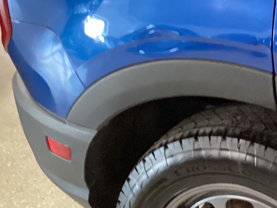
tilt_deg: -25.7
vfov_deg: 15.5
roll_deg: -0.5
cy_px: 40
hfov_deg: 19.6
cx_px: 323
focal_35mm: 95
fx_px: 760
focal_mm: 3.3
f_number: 2.4
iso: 500
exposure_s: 1/30
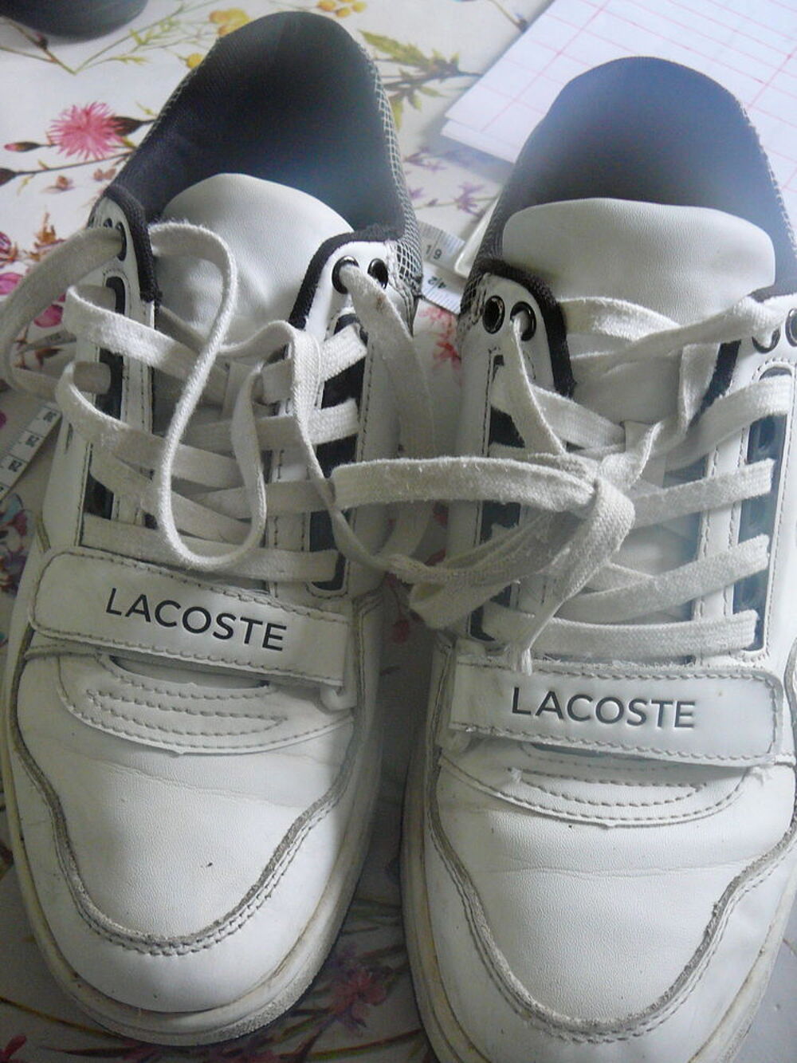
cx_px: 398
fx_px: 1074
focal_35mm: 35
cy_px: 532
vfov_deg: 52.6
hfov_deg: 40.7
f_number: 2.8
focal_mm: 5.2
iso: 200
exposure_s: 1/30
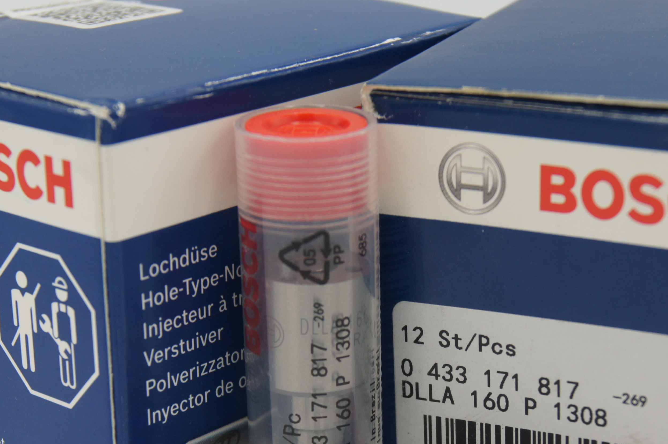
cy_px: 358
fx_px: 1797
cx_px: 371
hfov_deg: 21.0
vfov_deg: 14.0
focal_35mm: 97
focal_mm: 35
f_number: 5.6
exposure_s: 1/125
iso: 200
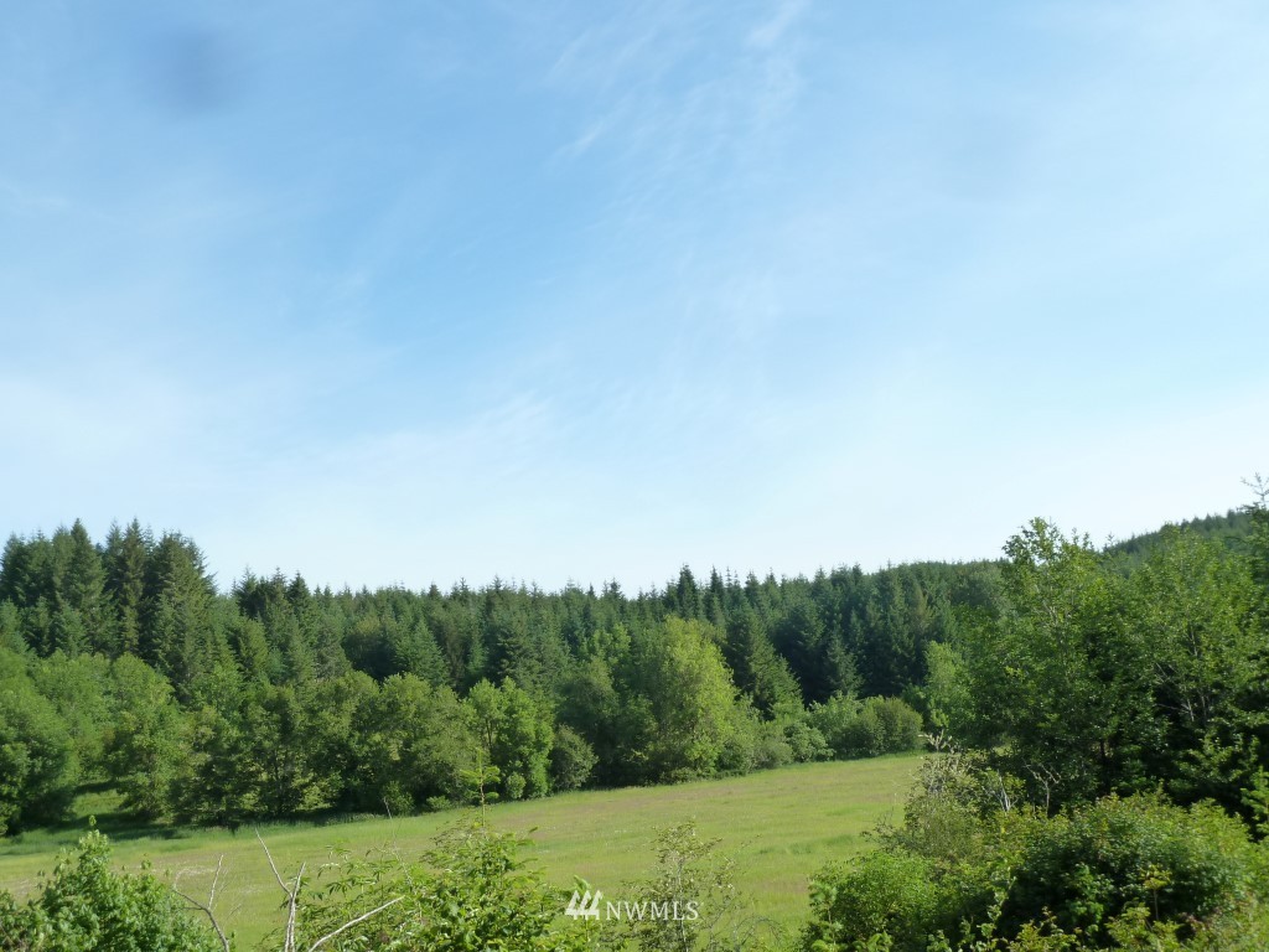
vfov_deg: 34.3
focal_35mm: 42
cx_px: 634
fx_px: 1540
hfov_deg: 44.8
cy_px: 476
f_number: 4
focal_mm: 6.9
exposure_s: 1/400
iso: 125
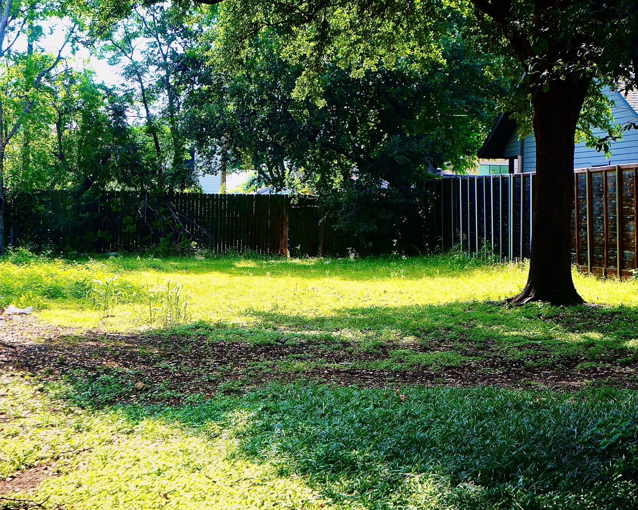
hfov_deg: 26.2
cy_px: 258
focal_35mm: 73
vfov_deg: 21.1
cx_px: 342
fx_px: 1373
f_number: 5
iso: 100
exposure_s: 1/125
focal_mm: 35
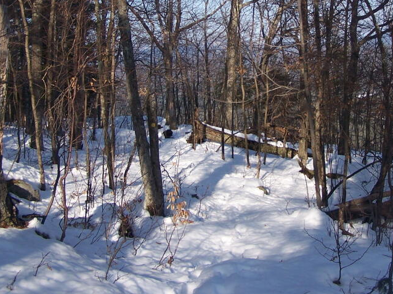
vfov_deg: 23.7
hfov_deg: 31.5
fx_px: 692
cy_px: 62
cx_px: 254
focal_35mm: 61
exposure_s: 1/1000
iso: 80
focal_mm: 6.3
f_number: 2.8
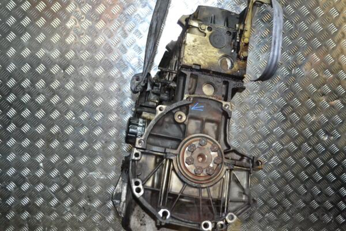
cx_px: 173
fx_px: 418
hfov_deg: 45.0
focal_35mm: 44
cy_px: 116
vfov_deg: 30.8
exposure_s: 1/60
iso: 2000
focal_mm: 29
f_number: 4.5
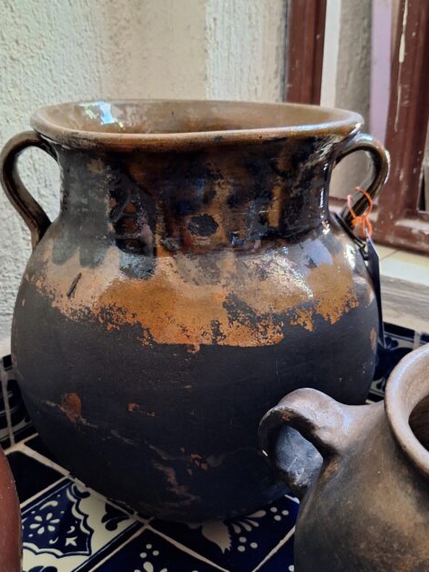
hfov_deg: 38.6
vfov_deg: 50.1
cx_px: 191
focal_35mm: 37
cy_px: 310
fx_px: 612
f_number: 1.8
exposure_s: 1/30
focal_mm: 5.54
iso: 250
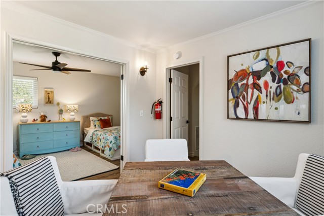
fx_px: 168
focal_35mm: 19
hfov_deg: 87.8
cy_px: 108
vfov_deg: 65.3
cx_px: 162
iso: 100
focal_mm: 18.7
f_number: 13
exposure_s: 1.6
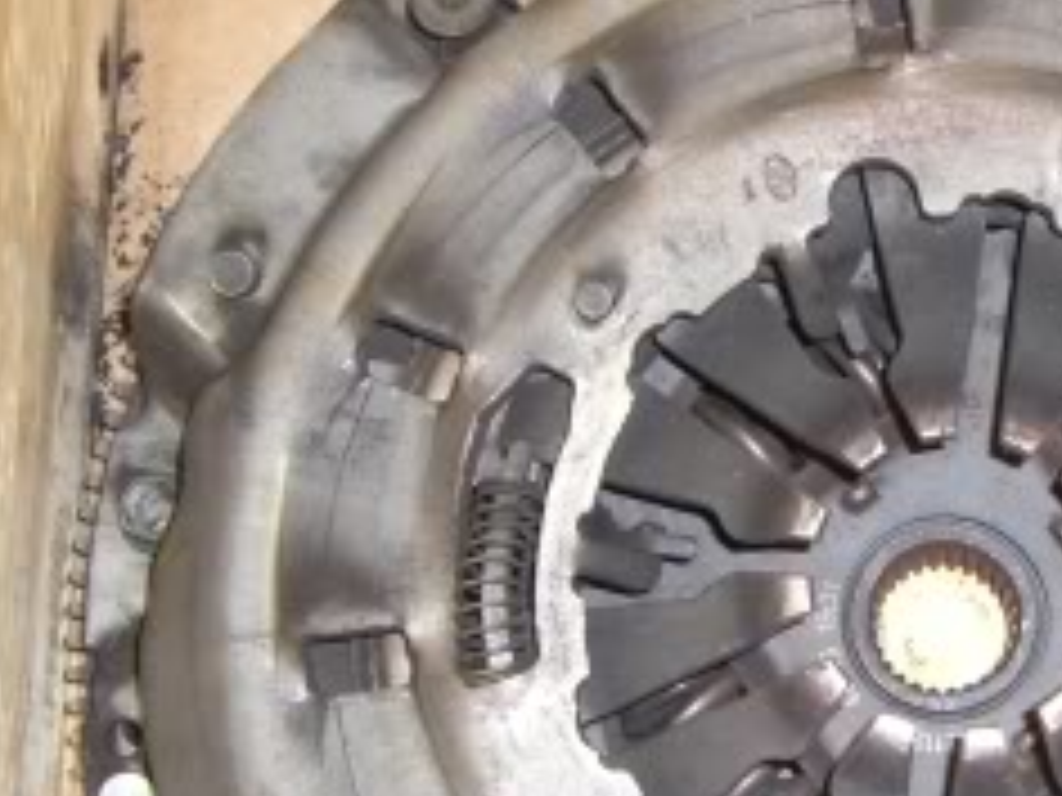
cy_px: 567
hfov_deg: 18.6
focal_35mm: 103
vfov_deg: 14.3
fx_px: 3160
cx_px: 1022
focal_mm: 6.2
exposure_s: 1/60
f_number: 2.7
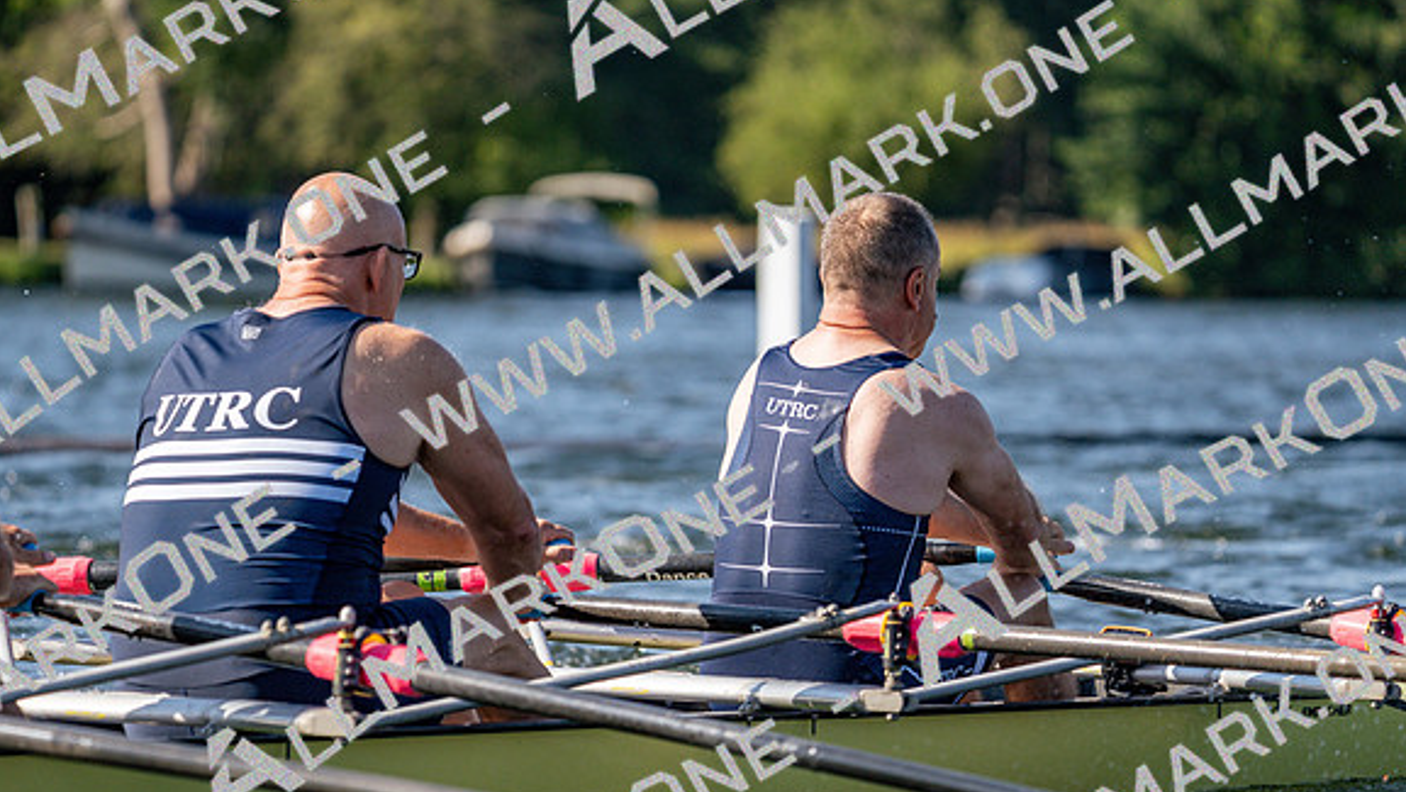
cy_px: 457
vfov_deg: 4.0
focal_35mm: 301
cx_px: 702
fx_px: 11225
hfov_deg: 7.2
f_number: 5.6
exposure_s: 1/1600
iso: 320
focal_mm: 286
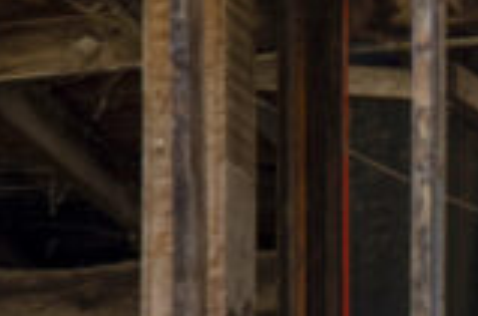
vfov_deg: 2.2
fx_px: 8174
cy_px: 567
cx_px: 1142
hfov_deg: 3.3
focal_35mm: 617
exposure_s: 1/250
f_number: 7.1
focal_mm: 85
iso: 100
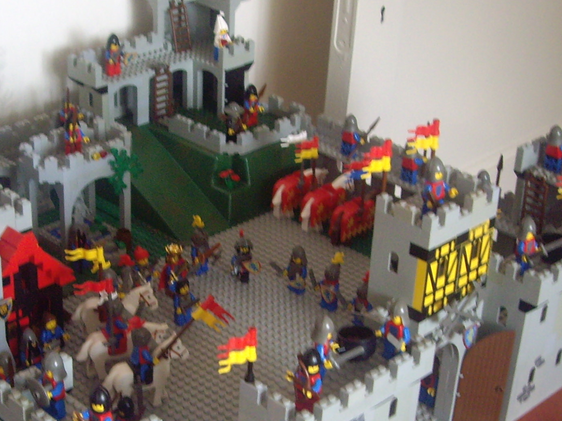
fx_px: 1250
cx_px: 191
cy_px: 299
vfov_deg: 19.0
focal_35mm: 77
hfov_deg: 25.2
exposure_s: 1/40
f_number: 2.7
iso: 200
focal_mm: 6.2
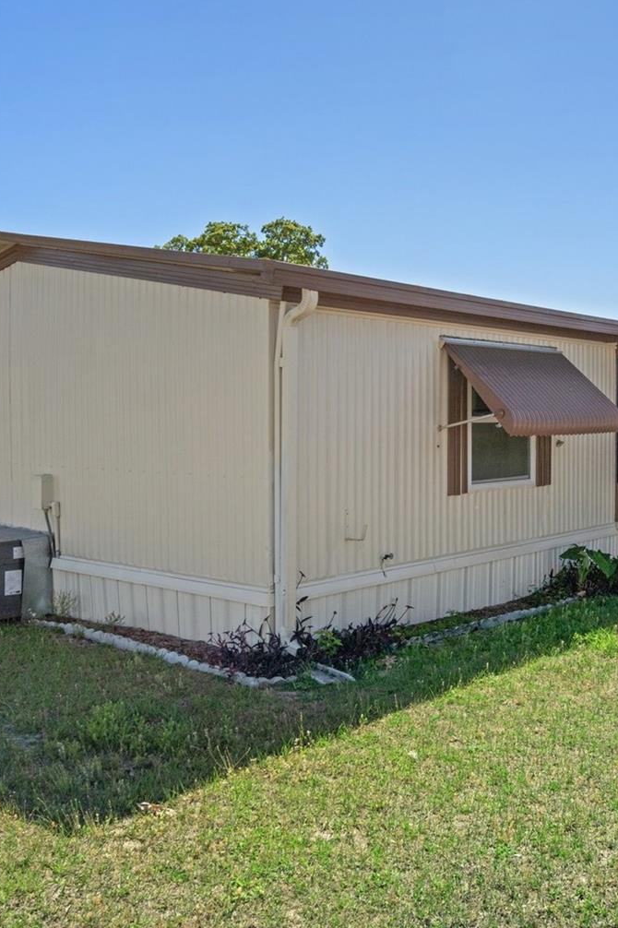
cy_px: 460
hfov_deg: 37.3
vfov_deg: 54.4
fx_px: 902
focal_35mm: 35
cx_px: 429
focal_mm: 22
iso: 400
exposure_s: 1/500
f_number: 8
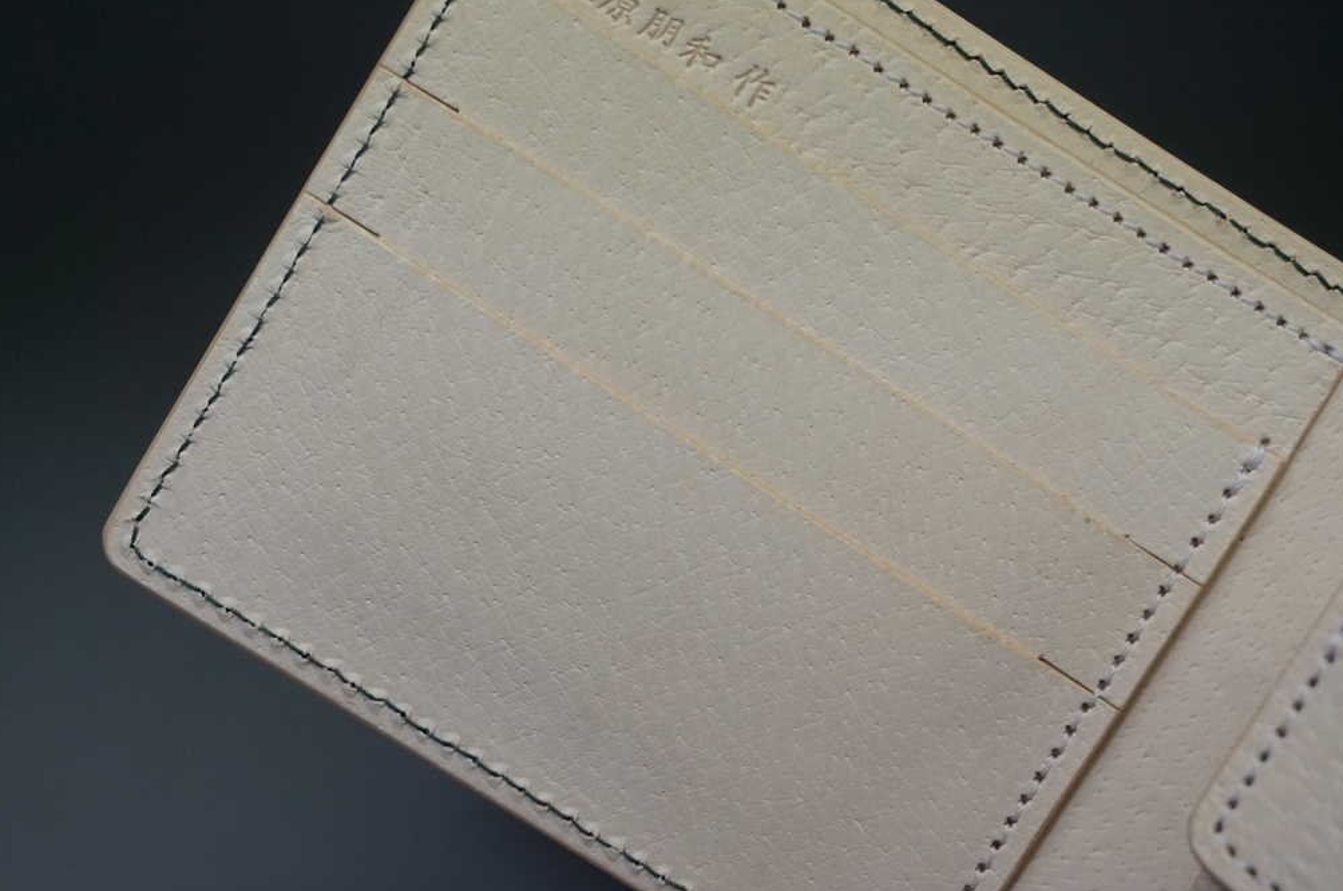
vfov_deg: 24.3
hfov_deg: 35.9
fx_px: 2071
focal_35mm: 56
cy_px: 401
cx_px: 729
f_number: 5
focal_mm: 31
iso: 500
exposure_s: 1/160
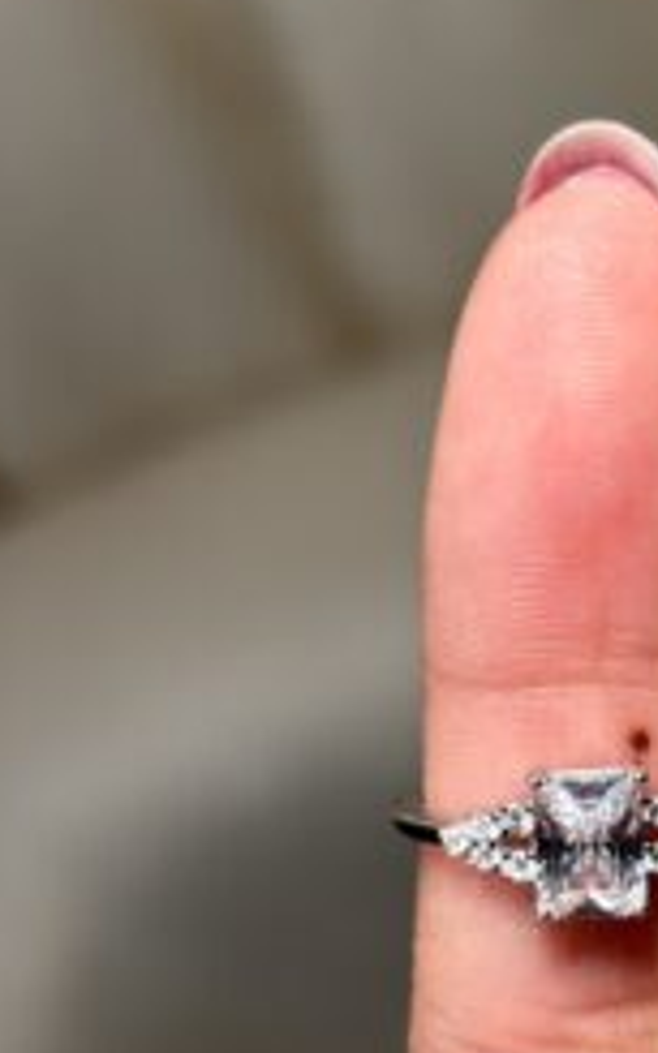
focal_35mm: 90
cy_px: 589
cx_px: 606
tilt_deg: -58.8
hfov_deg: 14.4
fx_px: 2584
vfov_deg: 23.0
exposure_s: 1/112
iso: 50
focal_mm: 5.96
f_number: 1.6
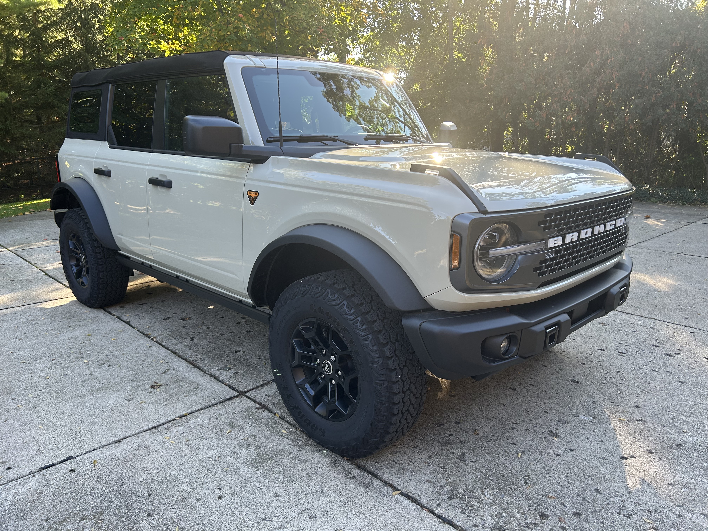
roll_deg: -1.5
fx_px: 532
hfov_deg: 67.3
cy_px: 266
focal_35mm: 26
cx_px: 354
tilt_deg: -14.3
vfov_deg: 53.1
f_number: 1.5
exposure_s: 1/311
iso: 50
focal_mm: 5.7
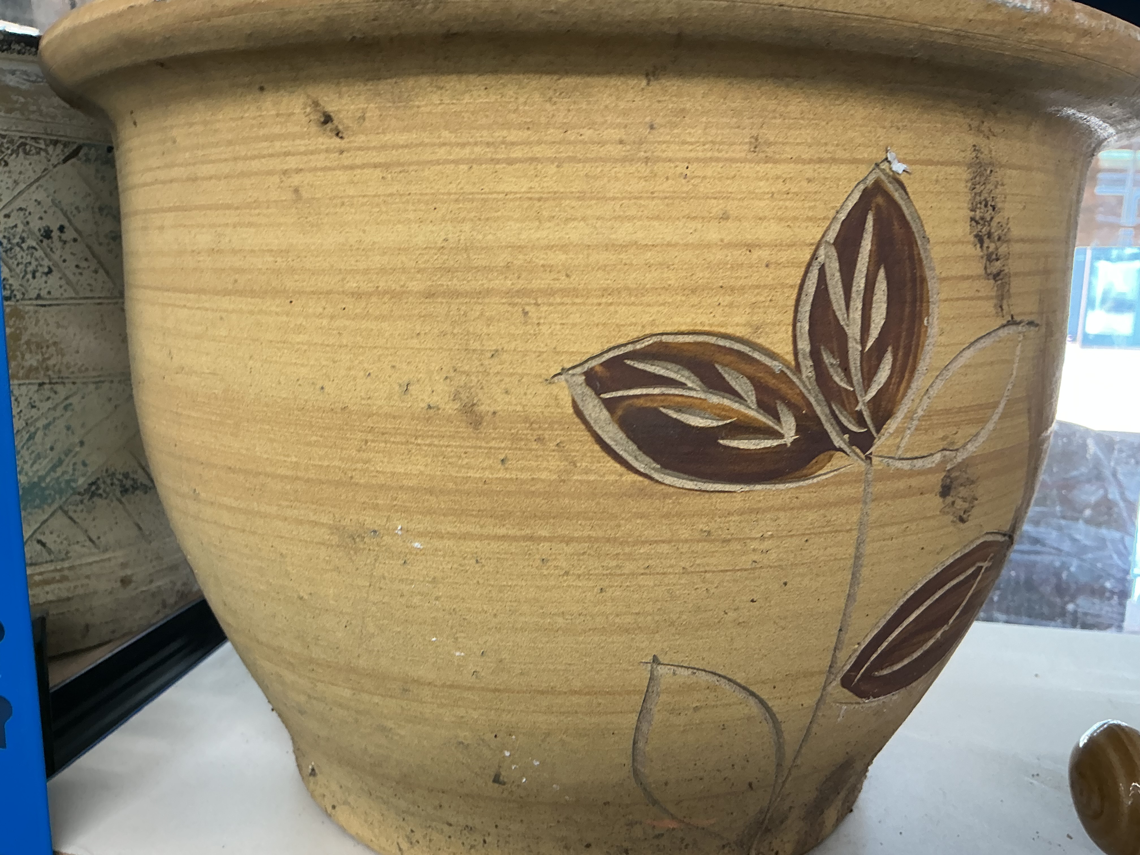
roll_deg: -2.0
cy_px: 428
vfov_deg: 48.2
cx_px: 570
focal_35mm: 29
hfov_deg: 61.7
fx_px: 955
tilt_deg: -11.9
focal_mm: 3
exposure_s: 1/50
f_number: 1.8
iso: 64
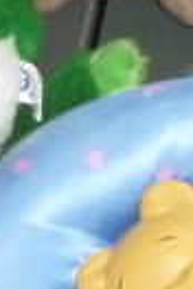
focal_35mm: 220
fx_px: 1769
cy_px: -149
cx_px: 485
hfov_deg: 6.0
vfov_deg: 9.1
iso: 400
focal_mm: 5
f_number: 3.1
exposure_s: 1/60
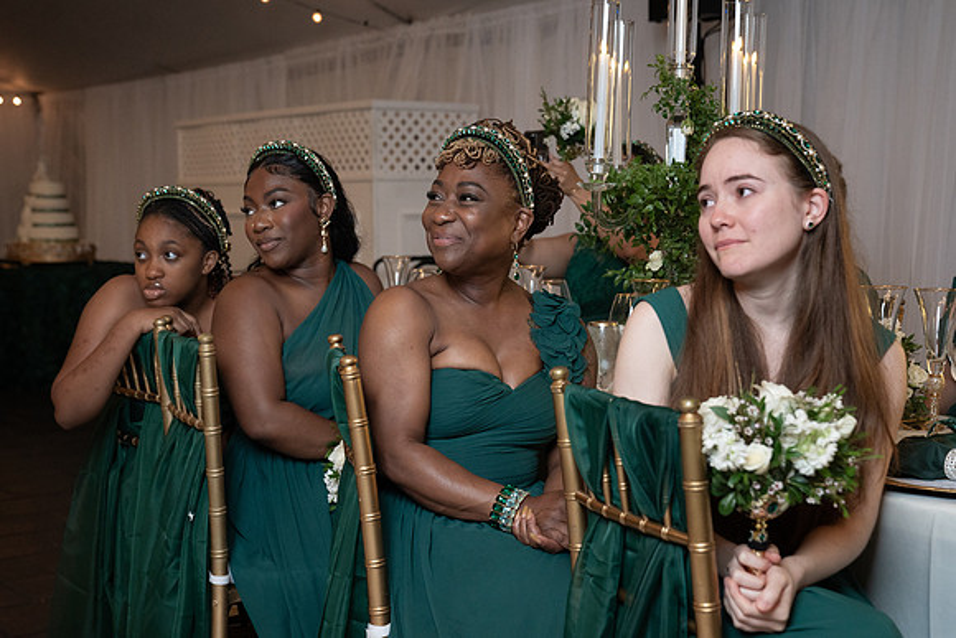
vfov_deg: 25.5
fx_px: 1410
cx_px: 485
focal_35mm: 53
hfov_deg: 37.5
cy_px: 351
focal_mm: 48
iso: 2000
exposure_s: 1/200
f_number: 4
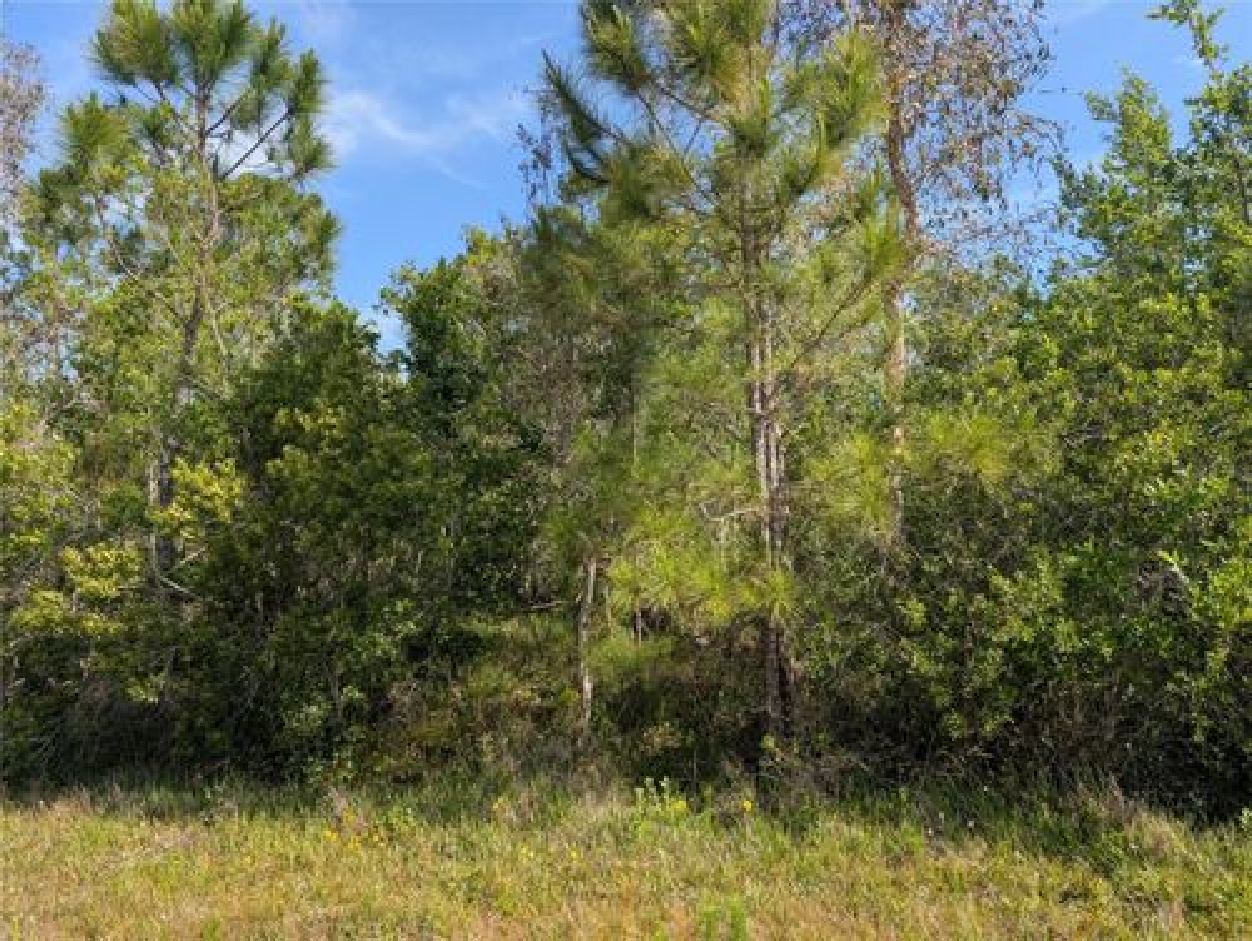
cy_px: 470
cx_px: 626
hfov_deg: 71.5
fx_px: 869
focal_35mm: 24
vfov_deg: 56.9
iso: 22
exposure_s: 1/549
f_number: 1.68
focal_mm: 6.9
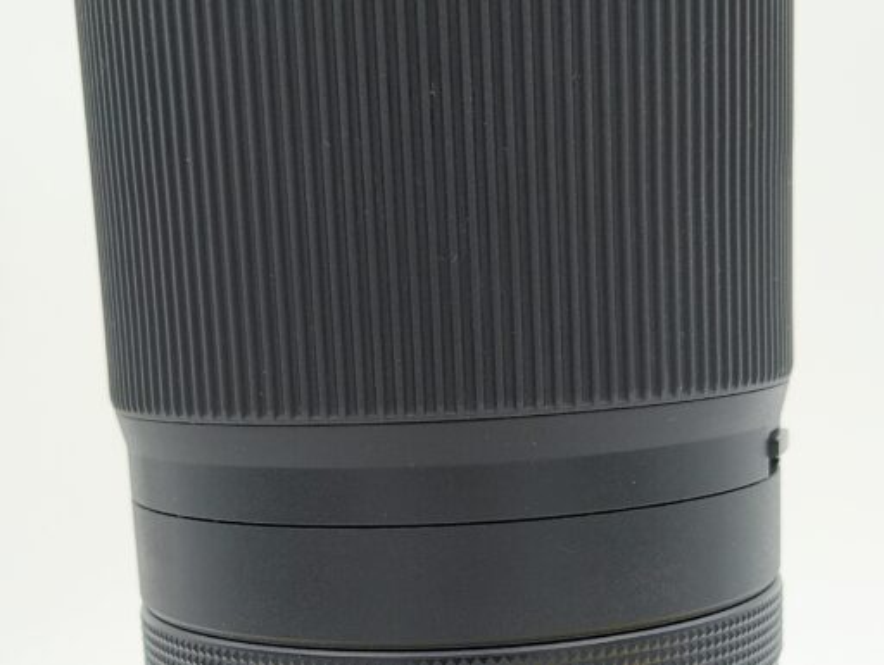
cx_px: 442
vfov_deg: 56.9
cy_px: 332
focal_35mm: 24
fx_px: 613
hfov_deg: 71.5
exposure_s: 1/320
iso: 100
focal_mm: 5.56
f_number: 1.8
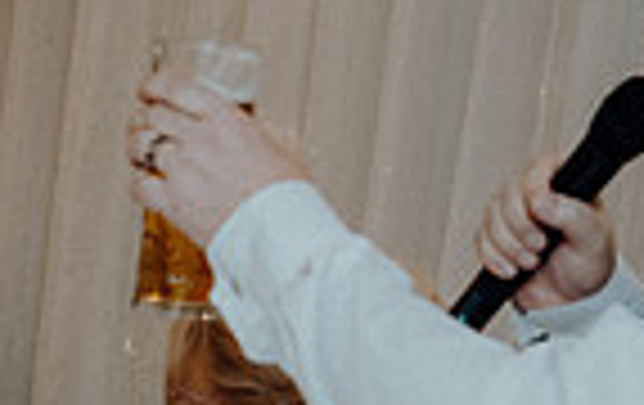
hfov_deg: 9.1
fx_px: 3992
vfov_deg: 5.8
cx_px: -221
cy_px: 389
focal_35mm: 227
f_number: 3.5
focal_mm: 55
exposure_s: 1/160
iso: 2500
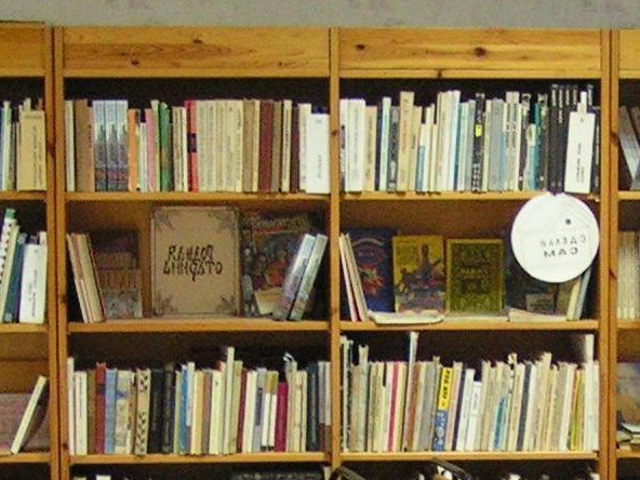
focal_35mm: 128
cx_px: 624
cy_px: 461
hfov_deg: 15.2
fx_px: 2367
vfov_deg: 11.5
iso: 200
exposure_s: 1/10
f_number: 2.8
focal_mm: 6.3
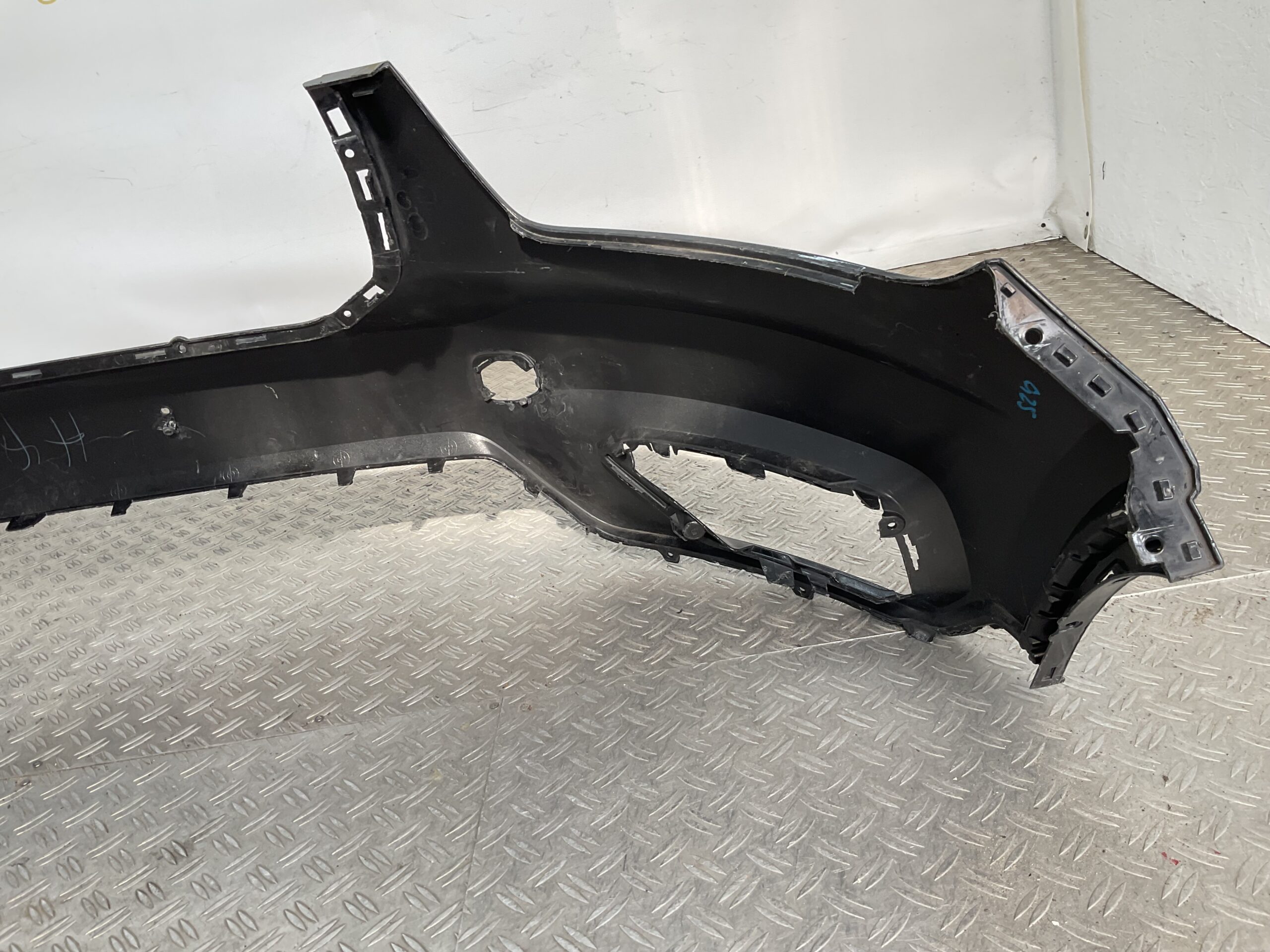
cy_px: 476
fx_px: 1064
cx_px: 635
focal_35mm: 29
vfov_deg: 48.2
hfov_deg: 61.7
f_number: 1.8
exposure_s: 1/185
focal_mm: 3
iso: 16
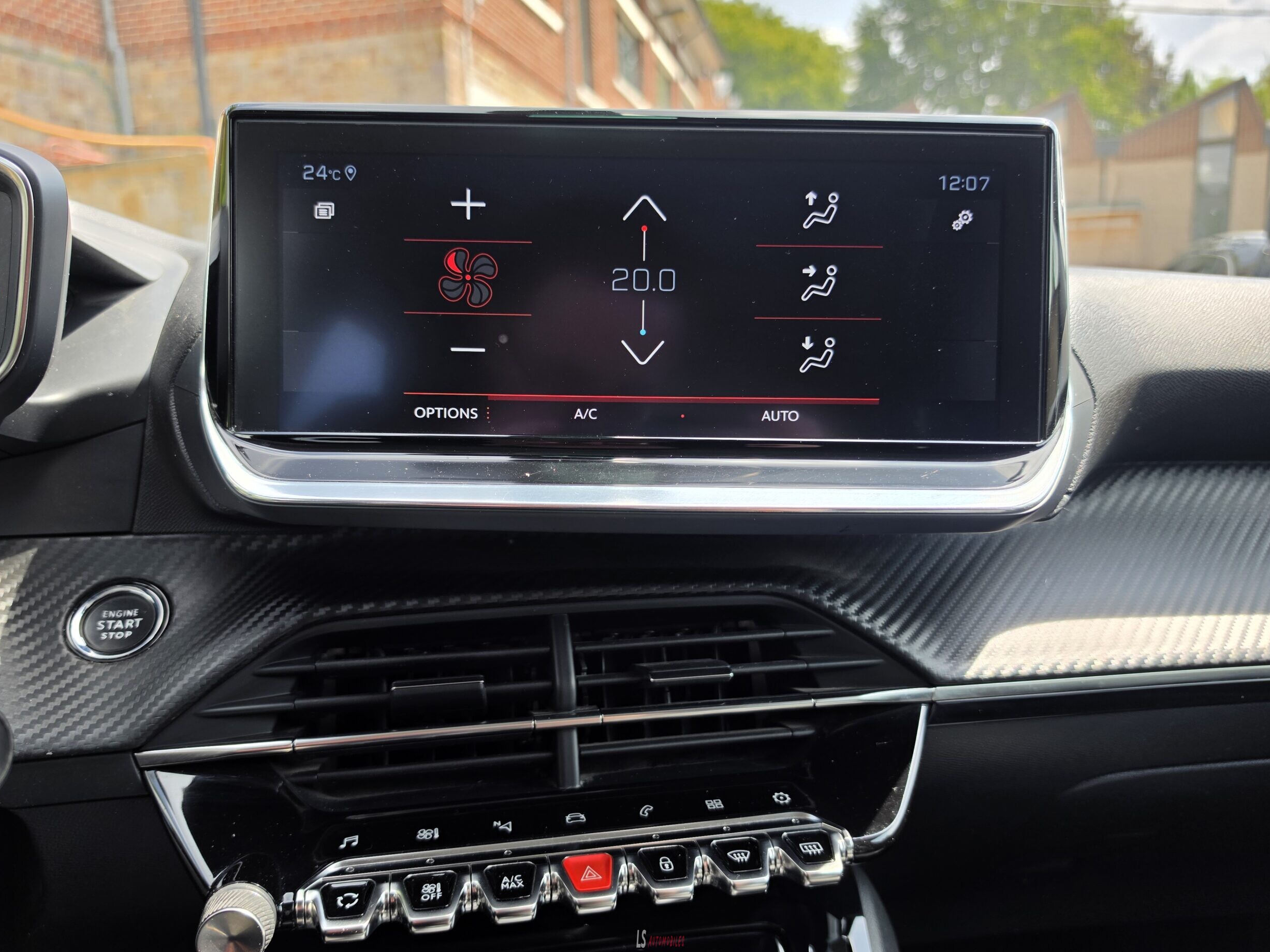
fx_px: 881
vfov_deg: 56.8
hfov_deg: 71.6
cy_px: 480
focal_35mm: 24
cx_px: 609
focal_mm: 6.5
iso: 20
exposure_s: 1/359
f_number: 1.4
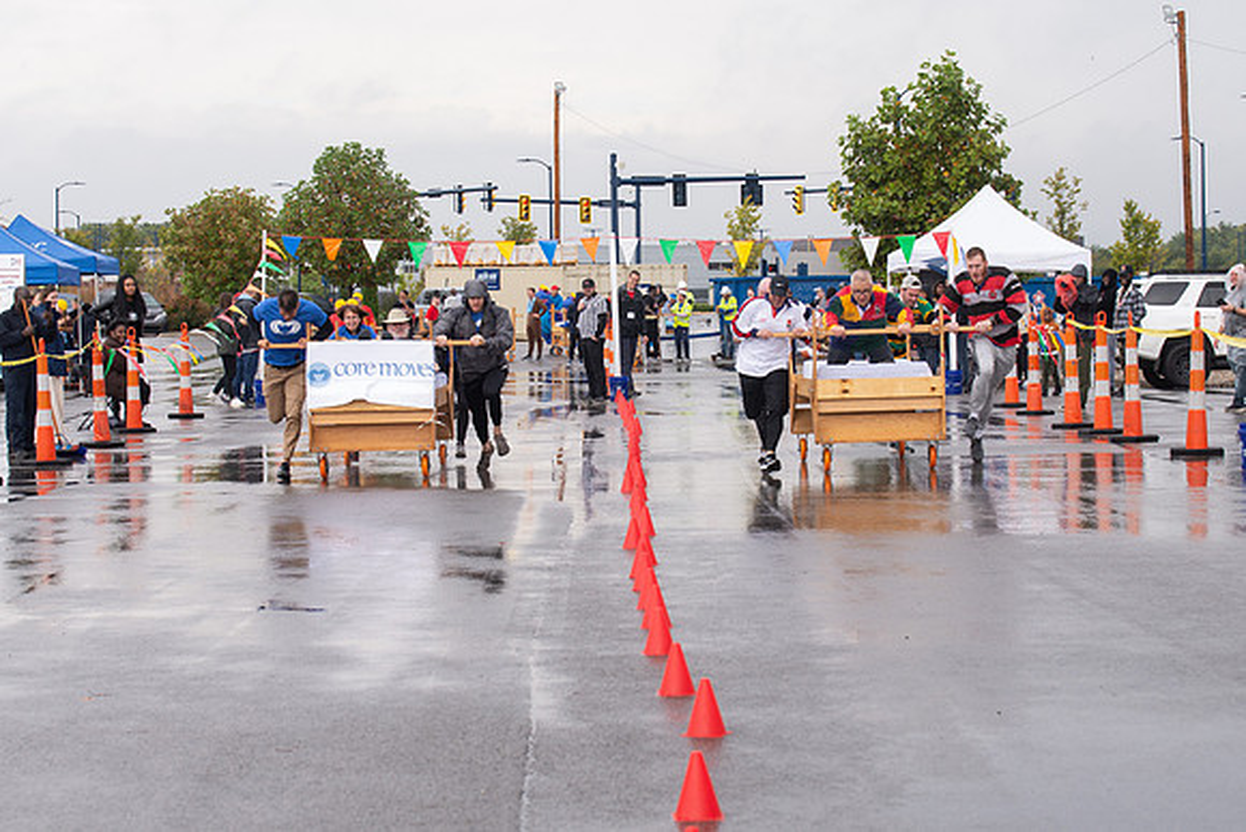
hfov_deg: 22.7
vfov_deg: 15.2
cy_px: 450
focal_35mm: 90
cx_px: 617
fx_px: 3106
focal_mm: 70
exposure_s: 1/500
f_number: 7.1
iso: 400
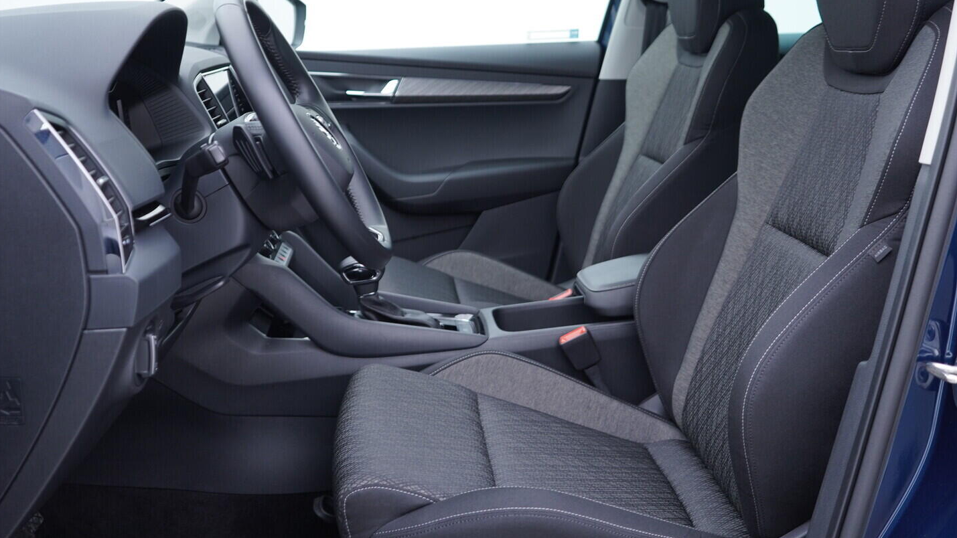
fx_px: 964
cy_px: 229
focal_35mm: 38
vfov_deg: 31.1
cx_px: 475
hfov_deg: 52.8
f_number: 2.8
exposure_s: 1/40
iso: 200
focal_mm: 24
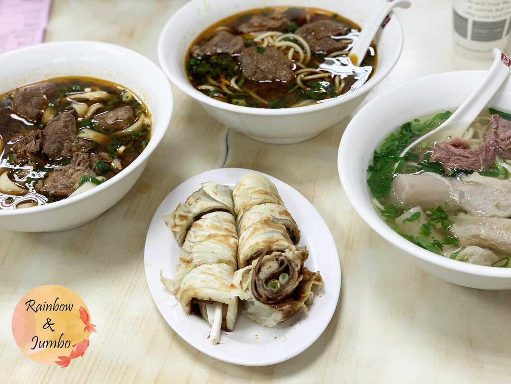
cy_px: 192
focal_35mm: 52
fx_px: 768
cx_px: 256
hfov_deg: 36.8
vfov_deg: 28.0
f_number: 2.4
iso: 64
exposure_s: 1/120
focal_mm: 6
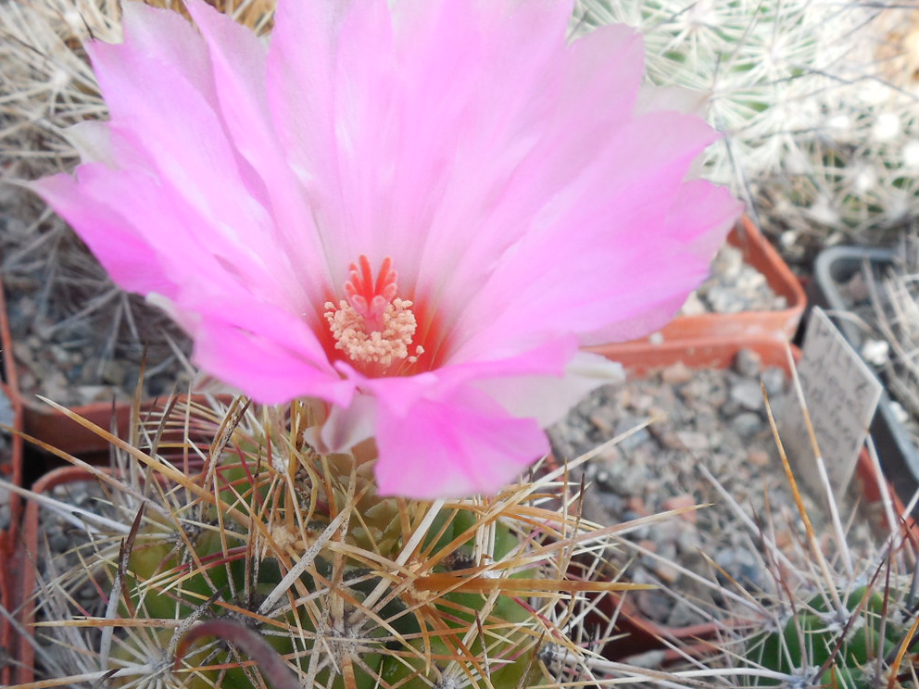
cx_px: 403
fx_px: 1327
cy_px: 444
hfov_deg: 38.1
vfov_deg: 29.0
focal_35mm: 50
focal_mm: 5.6
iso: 125
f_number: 3.6
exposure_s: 1/160
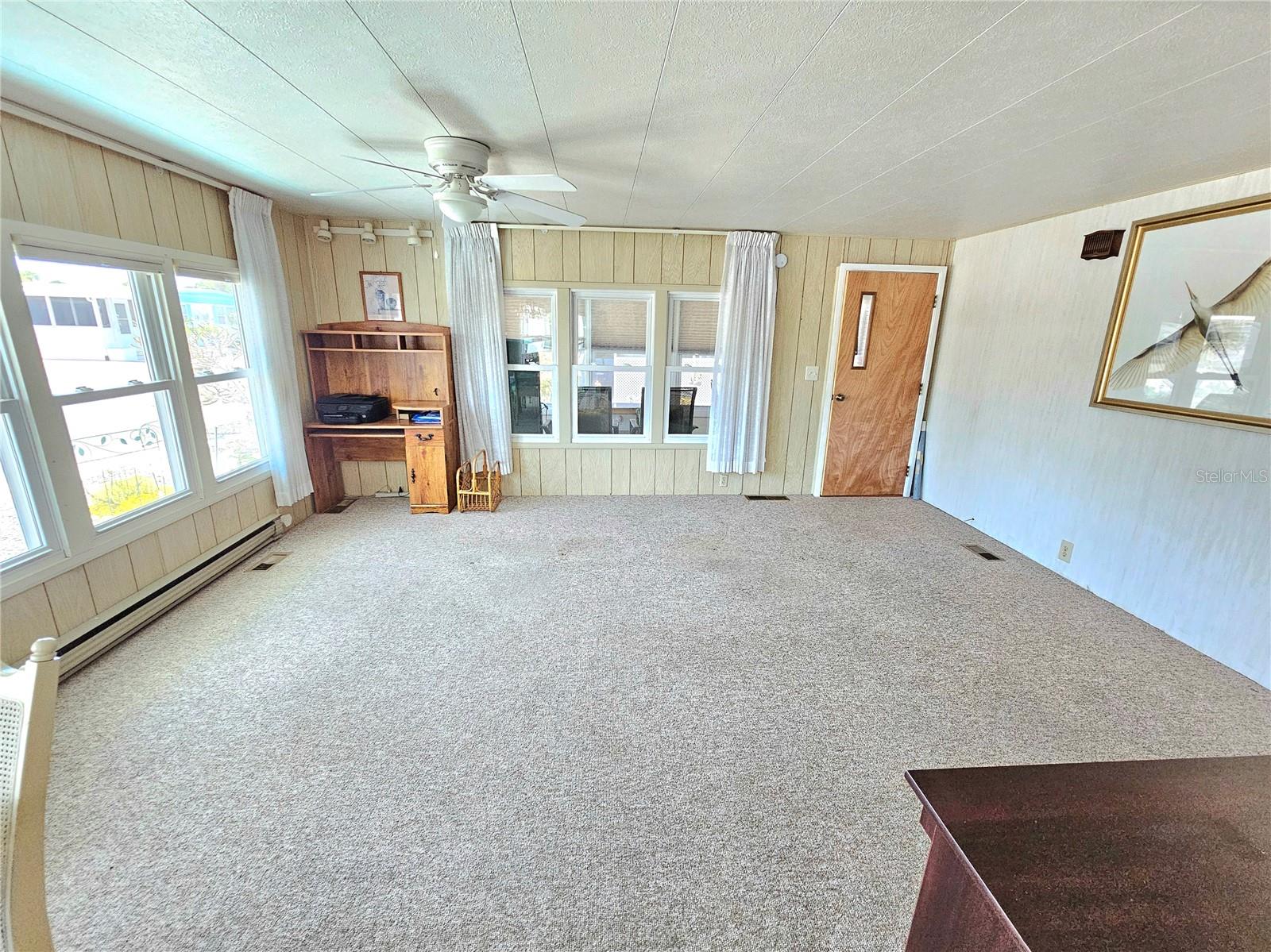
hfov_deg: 106.2
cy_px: 476
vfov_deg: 89.9
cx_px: 636
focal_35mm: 13
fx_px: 477
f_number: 2.2
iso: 320
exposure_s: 1/101
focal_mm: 2.2
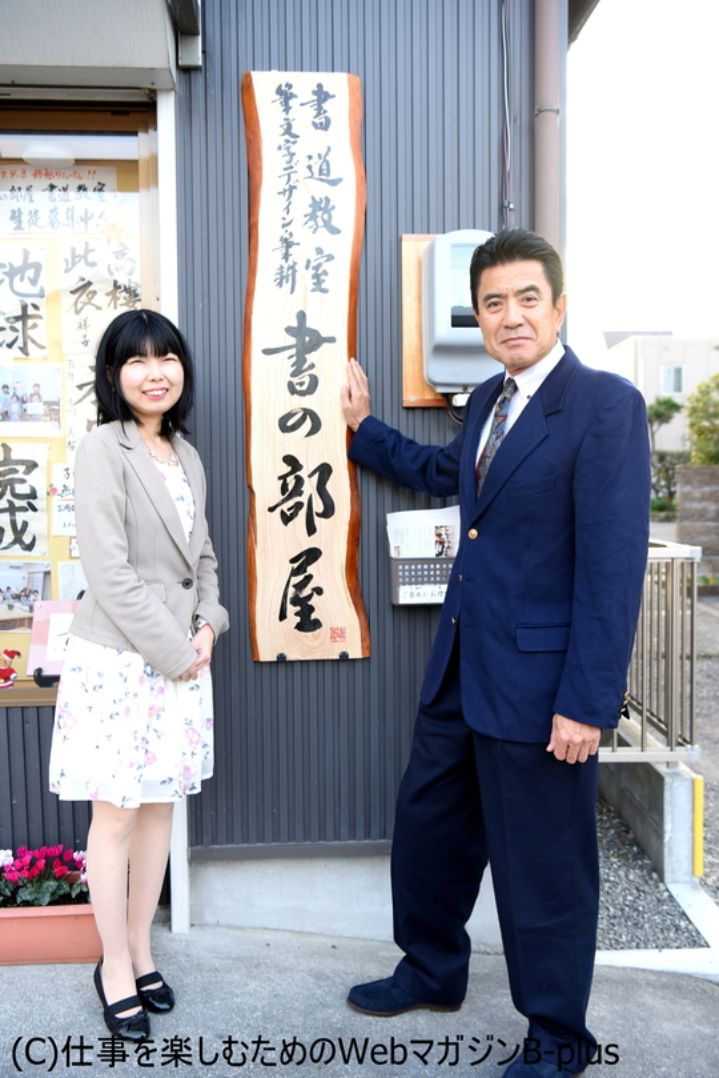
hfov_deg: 38.9
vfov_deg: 55.8
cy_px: 539
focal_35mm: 34
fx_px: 1018
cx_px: 360
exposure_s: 1/100
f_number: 4.5
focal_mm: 34
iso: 400
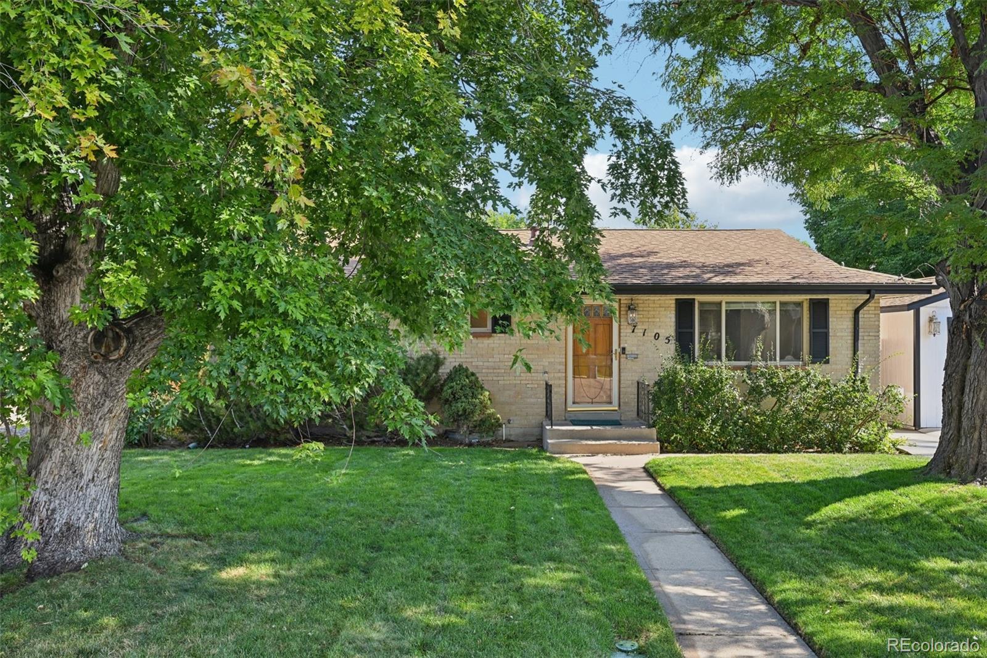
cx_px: 494
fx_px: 822
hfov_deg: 61.9
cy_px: 329
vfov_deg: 43.6
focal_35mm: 30
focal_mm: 30
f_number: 8
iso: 100
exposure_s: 1/30
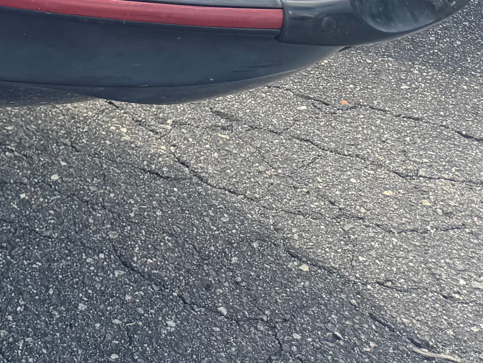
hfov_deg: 16.4
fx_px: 1312
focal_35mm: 94
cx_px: -454
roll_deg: +1.4
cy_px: -299
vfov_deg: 13.9
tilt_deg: -17.6
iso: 80
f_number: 1.78
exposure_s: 1/822
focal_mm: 6.76
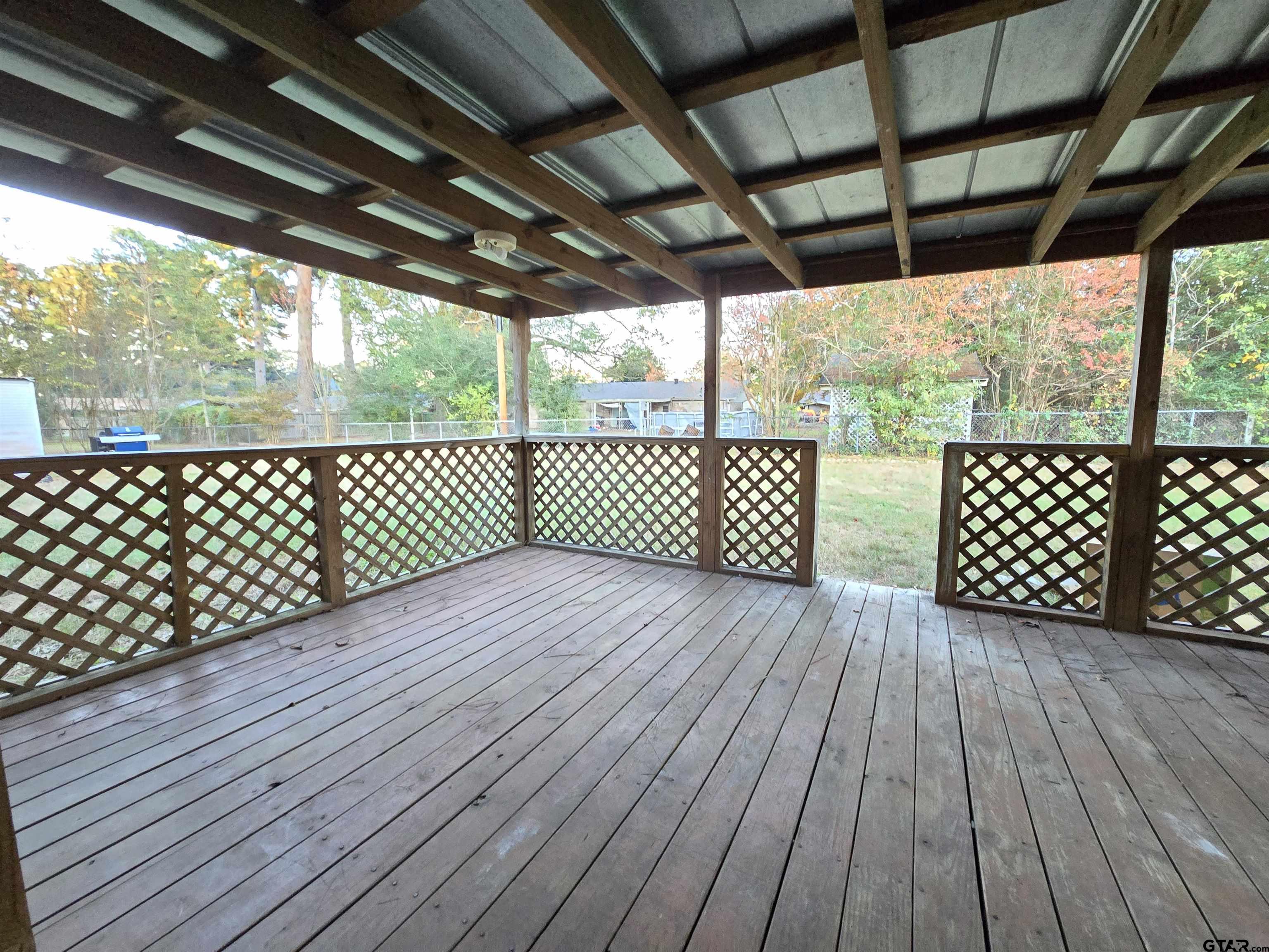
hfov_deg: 106.2
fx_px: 477
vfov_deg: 89.9
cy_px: 476
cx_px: 634
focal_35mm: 13
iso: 640
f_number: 2.2
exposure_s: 1/60
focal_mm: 2.2
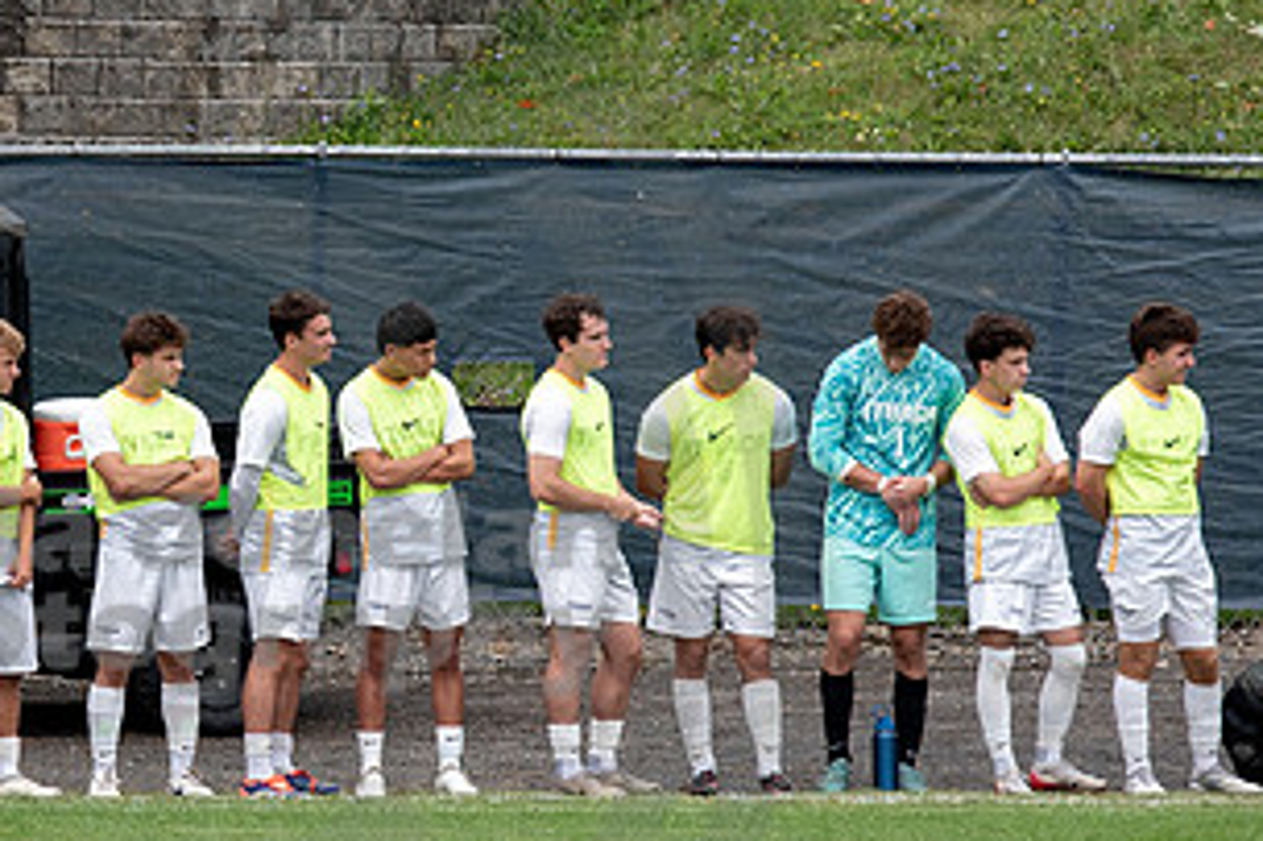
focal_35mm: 720
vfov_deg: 1.9
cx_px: -16
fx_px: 25245
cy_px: 425
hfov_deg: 2.9
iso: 320
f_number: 4.5
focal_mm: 200
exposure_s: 1/1250
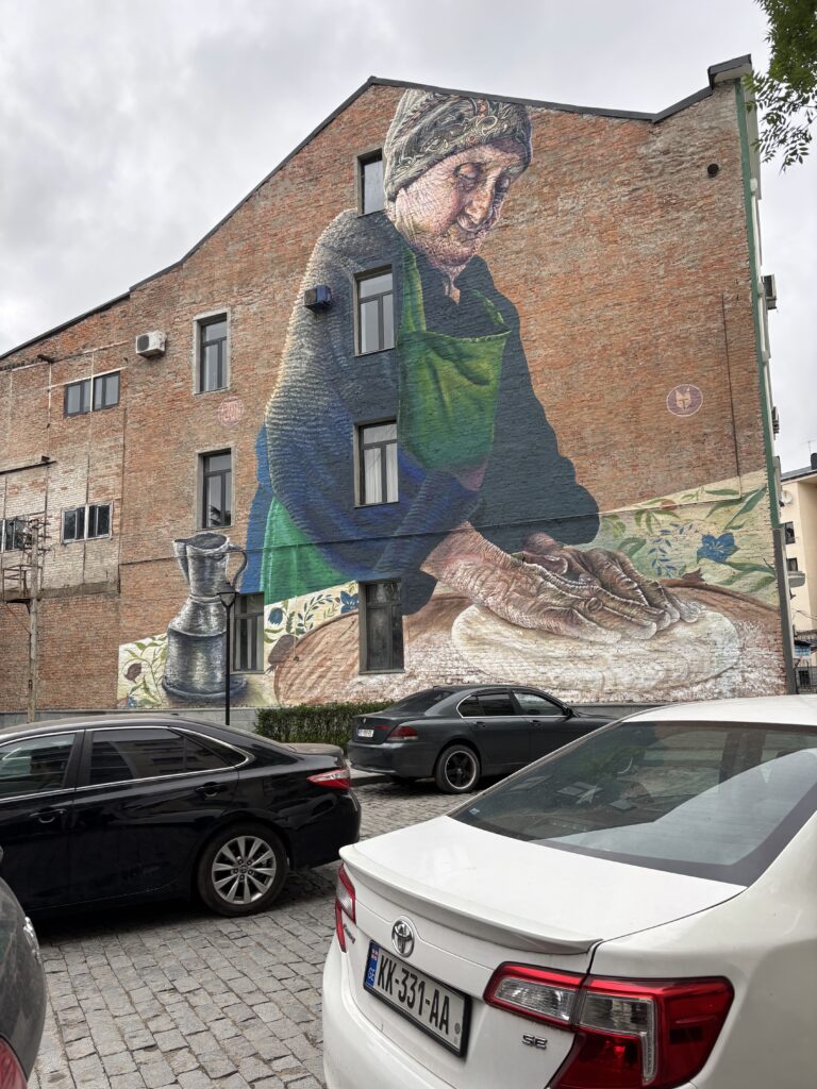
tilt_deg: +9.3
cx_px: 408
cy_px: 544
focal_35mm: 26
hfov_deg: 53.1
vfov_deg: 67.3
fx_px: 818
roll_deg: +1.1
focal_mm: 5.96
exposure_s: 1/505
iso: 50
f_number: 1.6
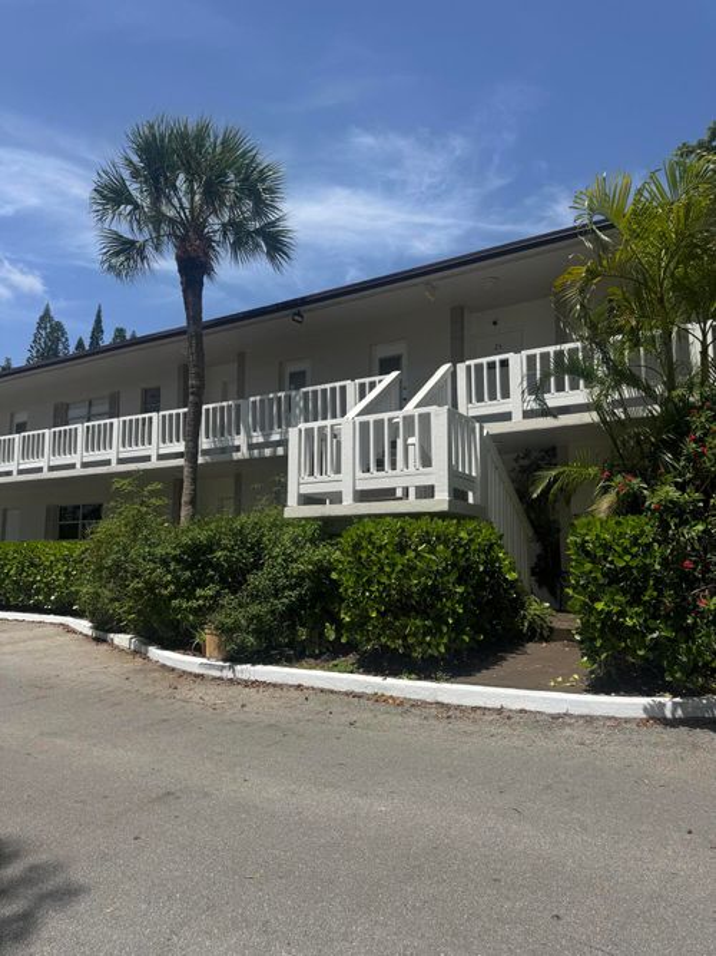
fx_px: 662
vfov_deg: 71.6
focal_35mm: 24
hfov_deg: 56.8
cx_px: 358
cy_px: 478
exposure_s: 1/5814
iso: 80
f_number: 1.78
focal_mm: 6.76
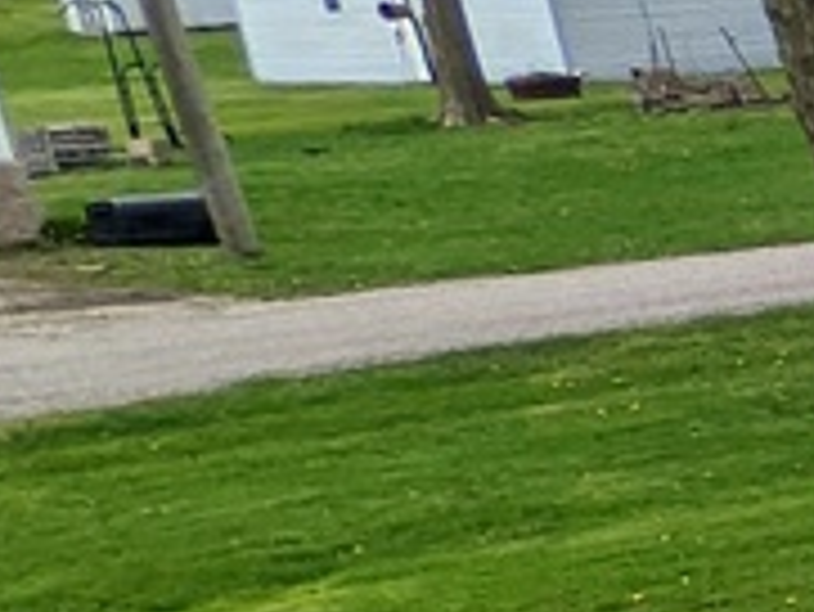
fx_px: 2988
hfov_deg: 9.1
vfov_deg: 11.4
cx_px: 2950
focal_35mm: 127
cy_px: 765
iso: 52
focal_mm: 2.35
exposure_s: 1/1550
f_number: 2.2
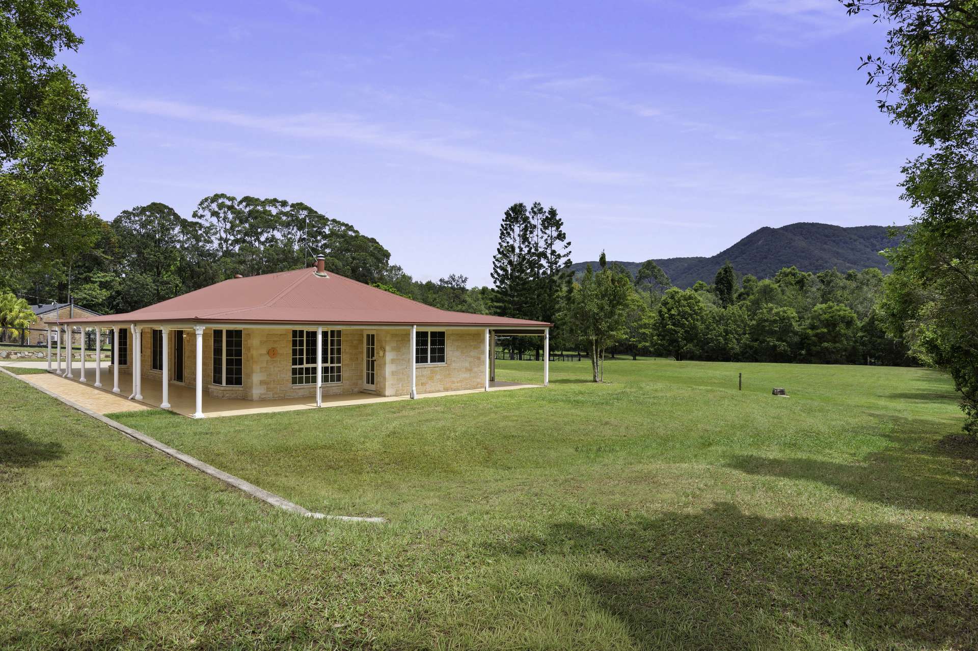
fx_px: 570
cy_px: 326
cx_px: 489
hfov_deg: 81.2
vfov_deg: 59.4
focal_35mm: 21
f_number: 9
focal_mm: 21
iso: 125
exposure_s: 1/320
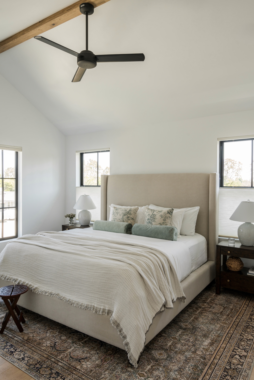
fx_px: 265
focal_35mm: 25
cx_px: 127
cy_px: 190
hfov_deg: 51.3
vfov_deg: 71.5
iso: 250
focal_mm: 25
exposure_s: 1/13
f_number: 10
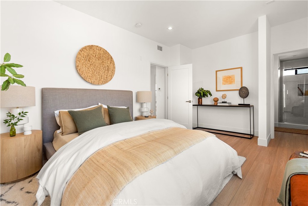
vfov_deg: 73.8
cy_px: 103
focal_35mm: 16
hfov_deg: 96.7
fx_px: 137
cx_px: 154
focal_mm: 16
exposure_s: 1/20
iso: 320
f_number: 9
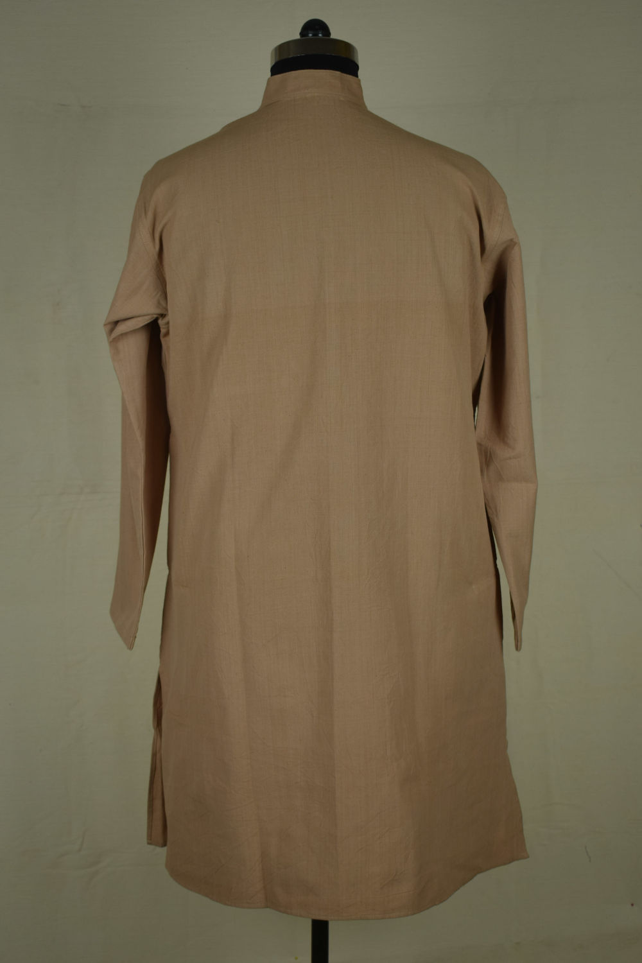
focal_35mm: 44
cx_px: 321
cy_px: 482
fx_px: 1164
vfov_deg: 45.0
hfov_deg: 30.8
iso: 100
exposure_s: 1/60
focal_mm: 29
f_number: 4.5
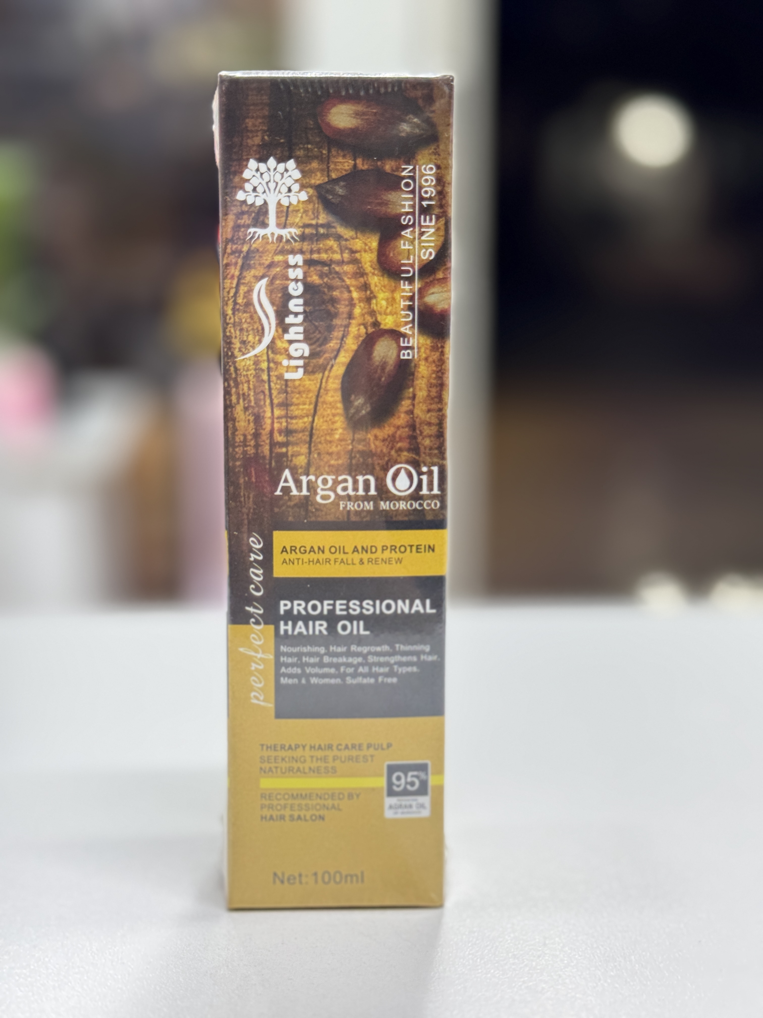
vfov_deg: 39.7
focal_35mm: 48
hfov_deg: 30.3
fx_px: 1411
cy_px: 509
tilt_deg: -9.0
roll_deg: +0.9
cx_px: 382
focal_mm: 6.76
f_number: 1.78
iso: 100
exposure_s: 1/50
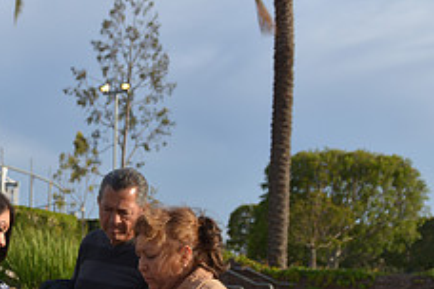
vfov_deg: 20.9
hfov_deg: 30.2
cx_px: -17
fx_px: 735
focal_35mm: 61
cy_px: 336
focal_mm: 24
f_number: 4
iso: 200
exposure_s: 1/1600
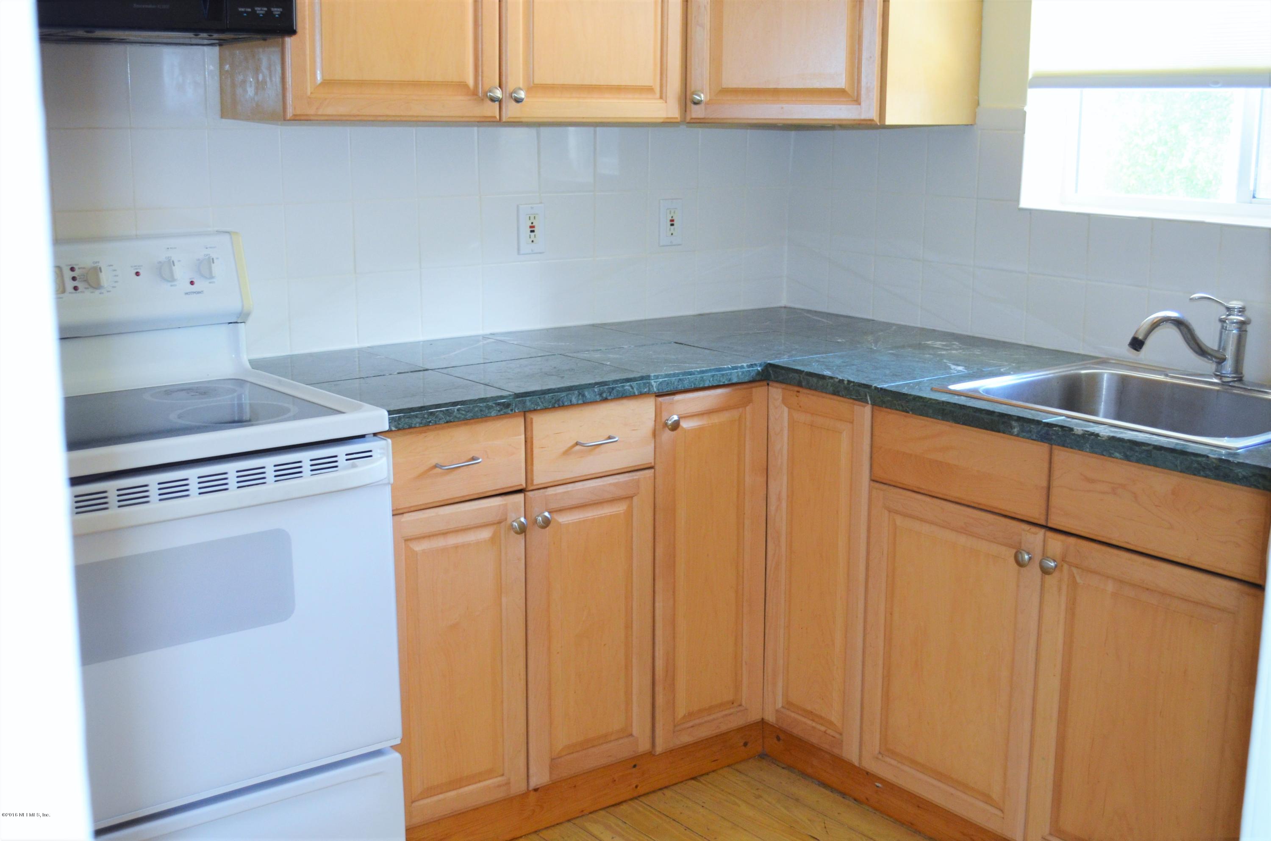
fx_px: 1480
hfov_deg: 46.5
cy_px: 420
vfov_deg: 31.7
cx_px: 636
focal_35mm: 42
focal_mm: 28
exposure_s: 1/60
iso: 900
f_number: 4.5
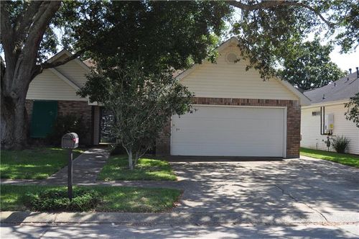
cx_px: 180
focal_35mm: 39
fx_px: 388
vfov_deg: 34.1
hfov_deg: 49.6
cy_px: 120
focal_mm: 26
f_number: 8
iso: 200
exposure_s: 1/250
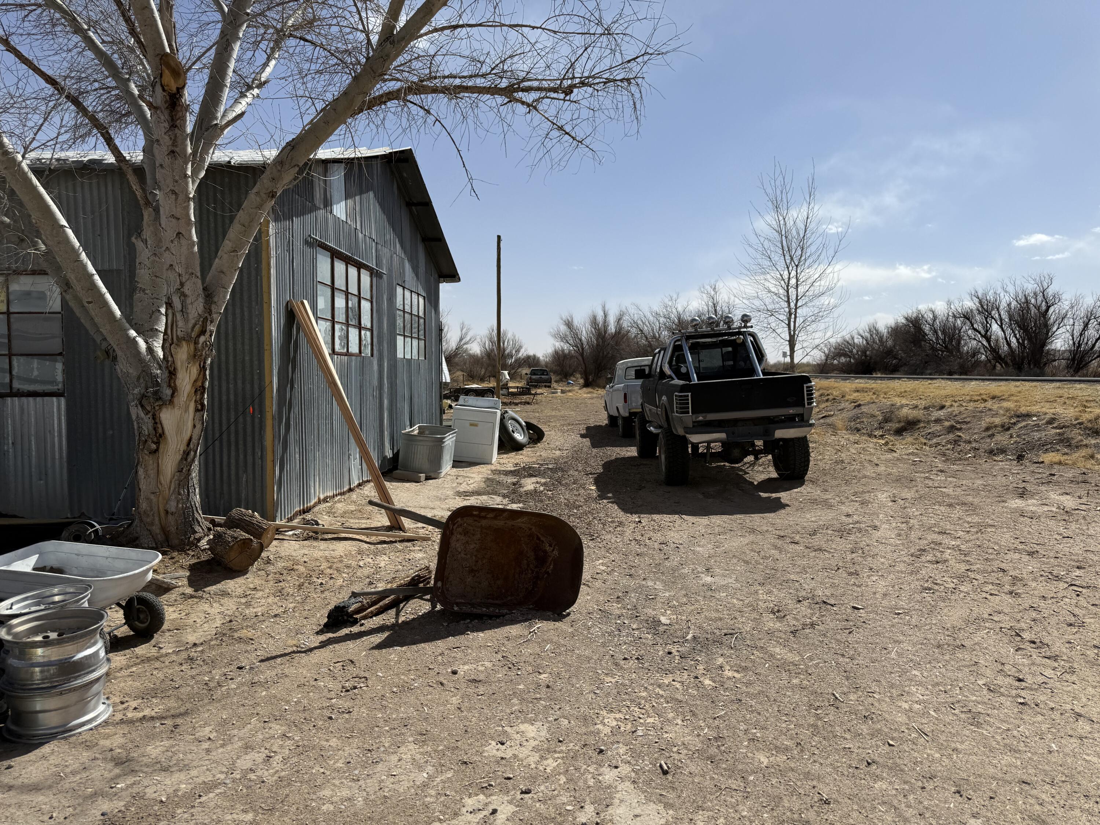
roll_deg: +0.9
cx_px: 550
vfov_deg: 56.8
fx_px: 763
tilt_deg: -4.2
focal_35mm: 24
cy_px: 412
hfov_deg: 71.6
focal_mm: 6.76
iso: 80
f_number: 1.78
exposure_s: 1/7353
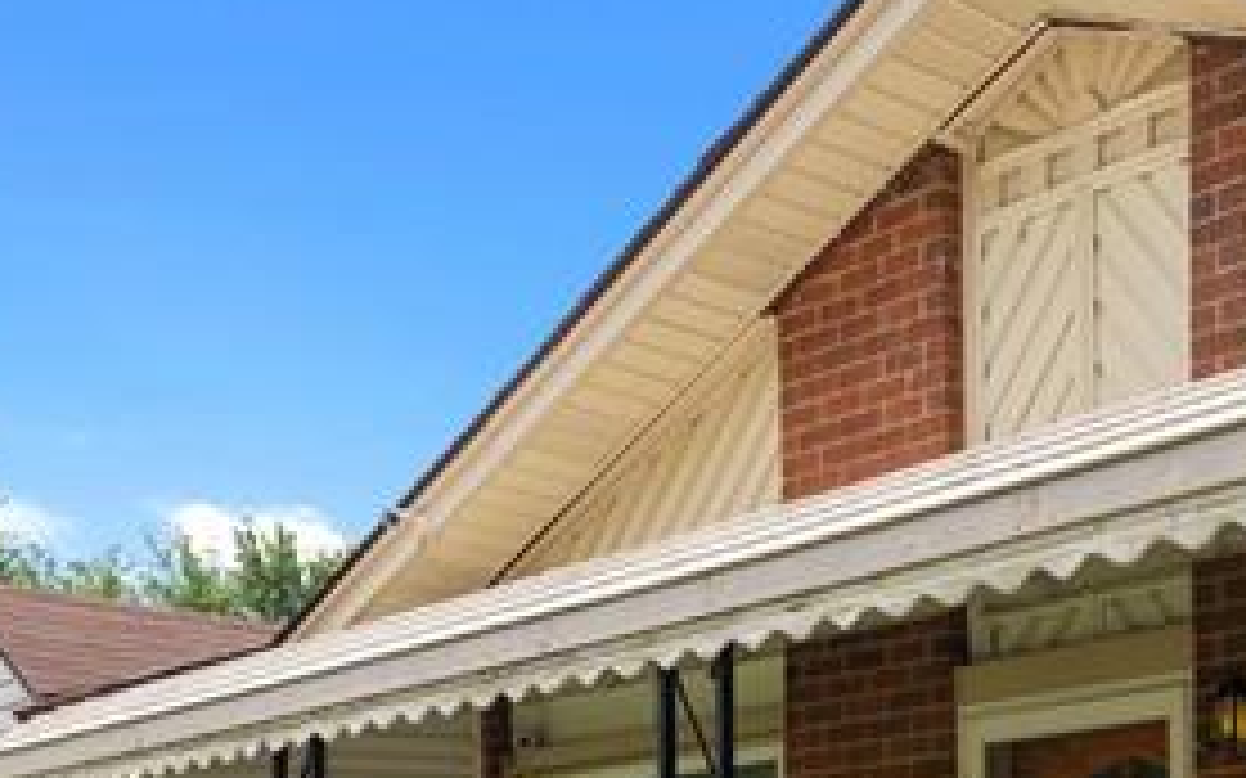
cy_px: 1158
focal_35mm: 64
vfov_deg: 18.1
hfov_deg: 27.7
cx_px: 1525
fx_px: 2173
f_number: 8
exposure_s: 1/500
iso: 400
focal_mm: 17
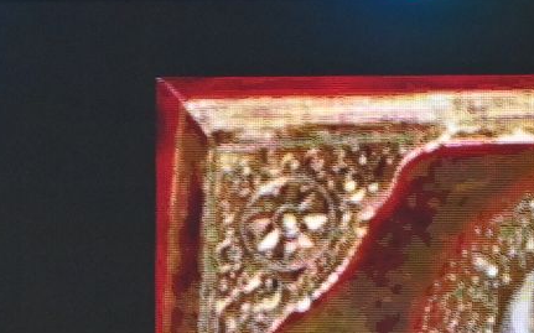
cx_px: 306
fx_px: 9935
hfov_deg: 3.1
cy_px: 700
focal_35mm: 683
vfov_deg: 1.9
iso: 720
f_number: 5.3
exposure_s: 1/160
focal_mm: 77
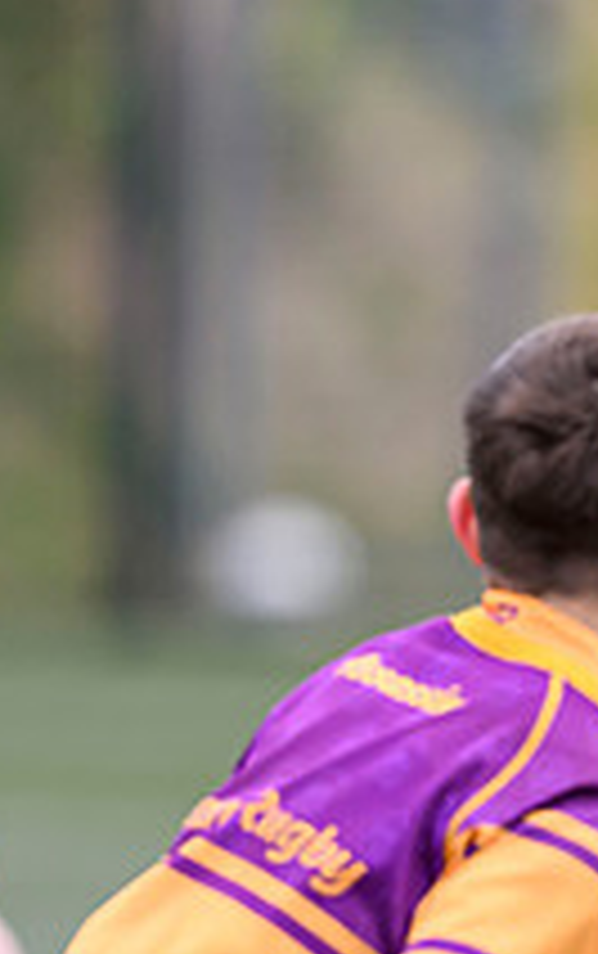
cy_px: 838
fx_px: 41219
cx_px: 1007
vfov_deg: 1.3
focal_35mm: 1585
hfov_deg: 0.8
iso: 500
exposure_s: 1/1600
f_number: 3.5
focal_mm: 400
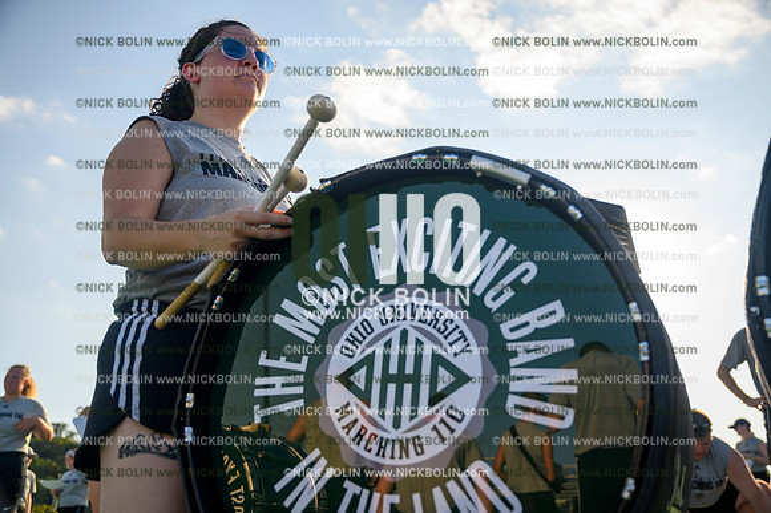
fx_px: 717
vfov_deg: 39.4
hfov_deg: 56.5
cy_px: 256
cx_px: 386
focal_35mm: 34
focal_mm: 33.5
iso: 125
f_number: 4
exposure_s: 1/200
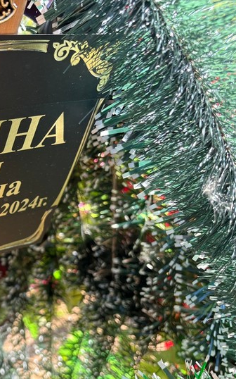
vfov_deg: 48.1
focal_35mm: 41
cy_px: 210
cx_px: -44
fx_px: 422
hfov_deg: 27.6
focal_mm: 5.96
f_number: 1.6
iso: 50
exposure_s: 1/172
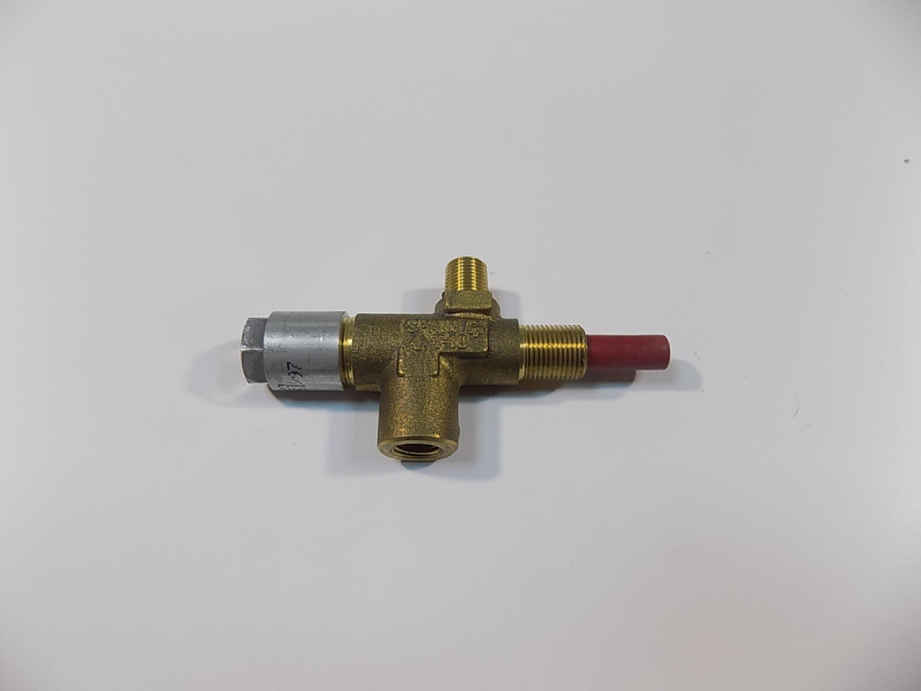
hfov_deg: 73.9
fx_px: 612
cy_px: 346
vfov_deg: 58.9
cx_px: 460
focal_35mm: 23
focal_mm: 4
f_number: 3.1
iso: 125
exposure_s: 1/30
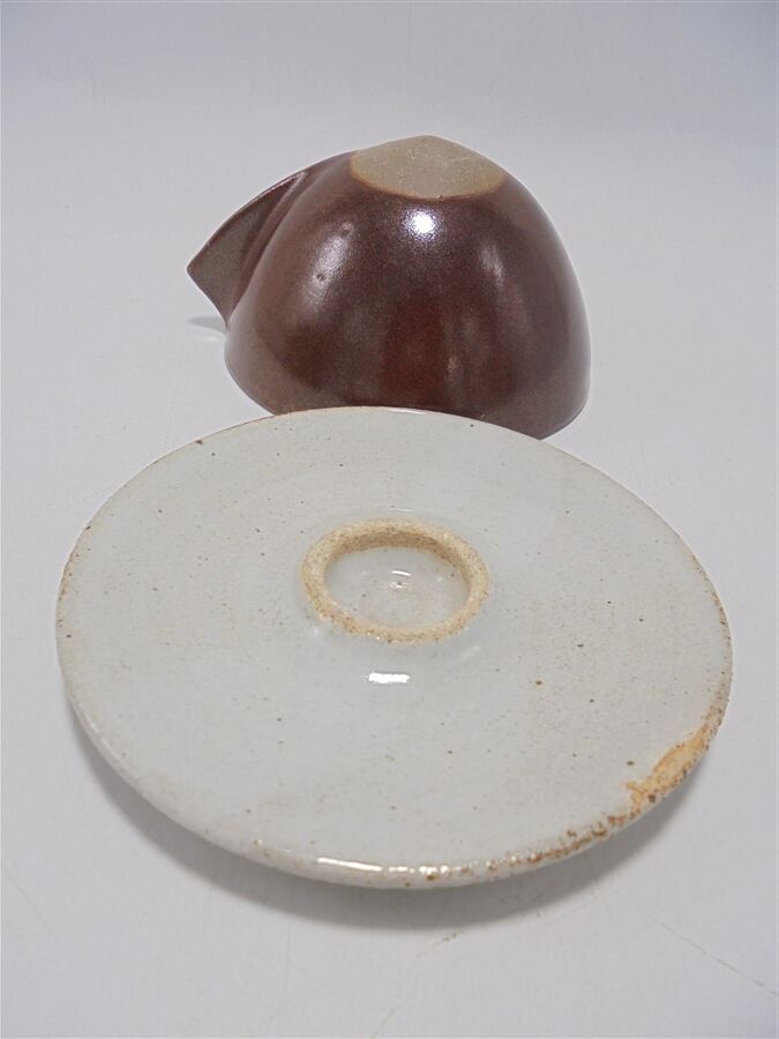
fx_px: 780
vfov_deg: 67.3
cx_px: 390
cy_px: 520
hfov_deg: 53.1
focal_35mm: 26
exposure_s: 1/100
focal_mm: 4.6
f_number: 3.5
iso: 100
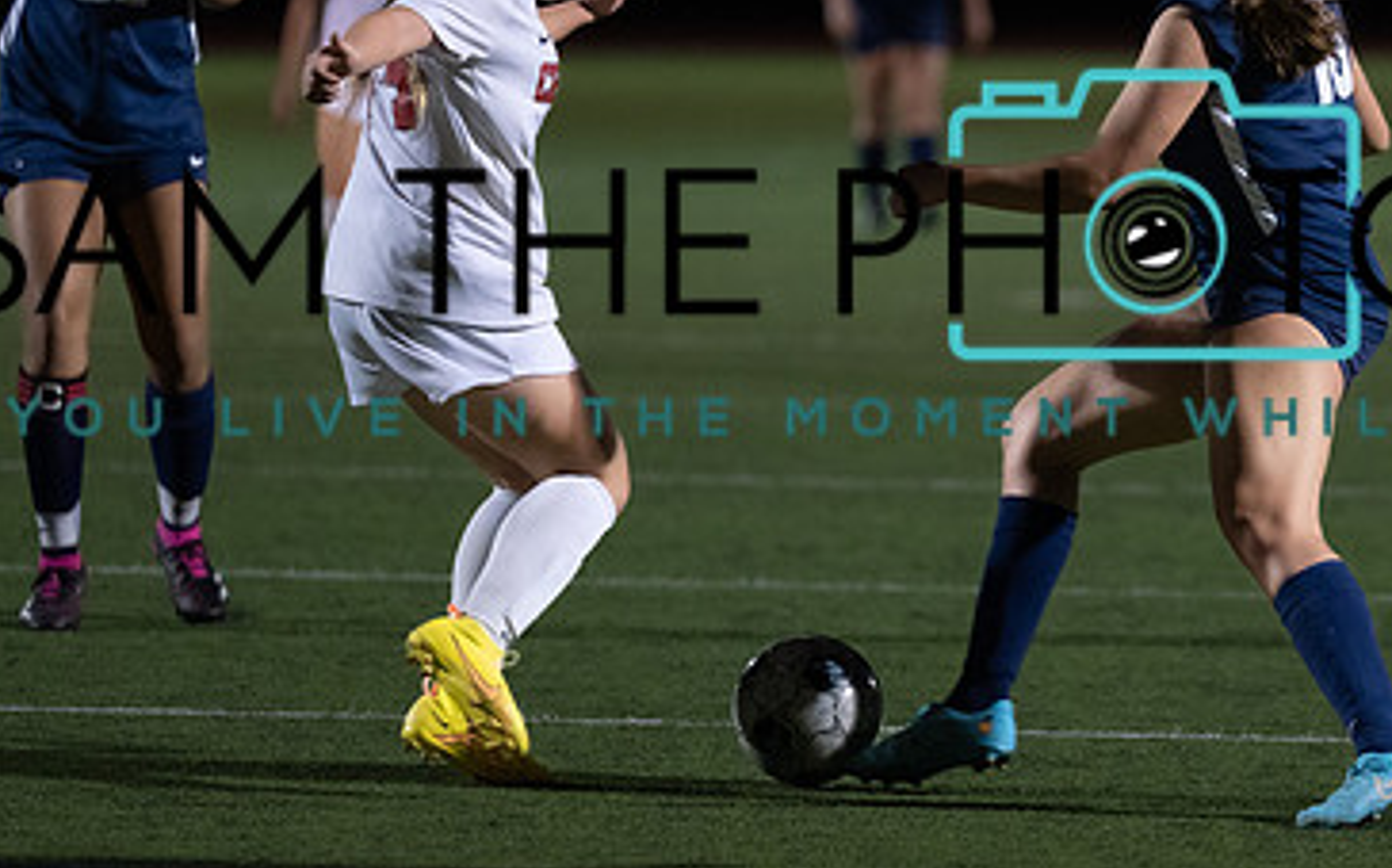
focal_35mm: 400
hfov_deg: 5.2
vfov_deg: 3.3
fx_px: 15165
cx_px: 1213
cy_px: 383
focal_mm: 191
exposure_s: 1/1000
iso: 5000
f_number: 2.8
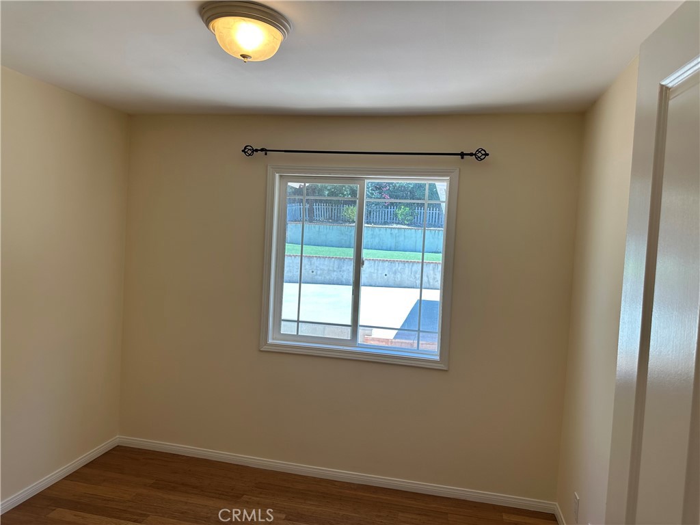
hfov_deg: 71.6
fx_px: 485
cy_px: 262
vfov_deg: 56.8
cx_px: 350
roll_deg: -2.8
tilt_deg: -2.4
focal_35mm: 24
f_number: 1.78
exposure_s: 1/264
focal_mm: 6.86
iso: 80
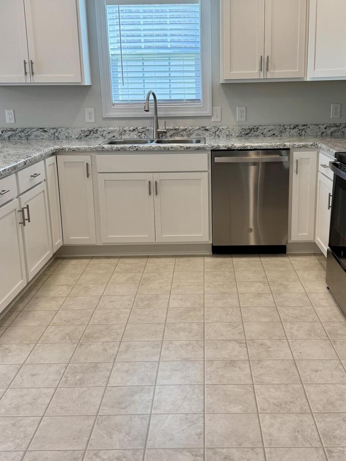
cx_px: 206
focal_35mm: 41
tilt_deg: -15.2
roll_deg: +1.0
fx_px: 547
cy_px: 225
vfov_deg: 45.8
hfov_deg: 35.0
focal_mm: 6.76
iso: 100
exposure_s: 1/149
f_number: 1.78
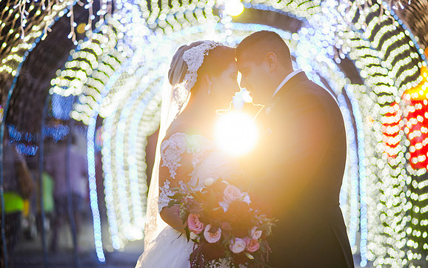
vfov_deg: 15.0
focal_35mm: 87
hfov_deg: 23.8
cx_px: 214
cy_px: 137
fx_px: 1015
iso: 800
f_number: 1.8
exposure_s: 1/125
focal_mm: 85
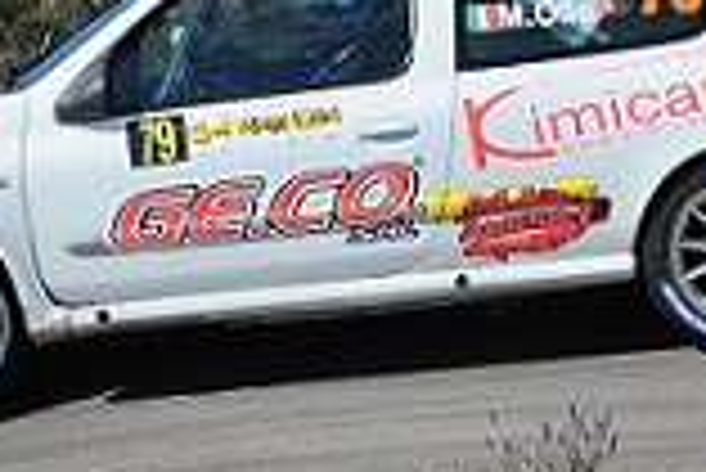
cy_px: 20
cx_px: 310
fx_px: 2238
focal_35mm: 114
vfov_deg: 11.9
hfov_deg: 17.9
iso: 400
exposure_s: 1/1600
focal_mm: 36
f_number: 7.1
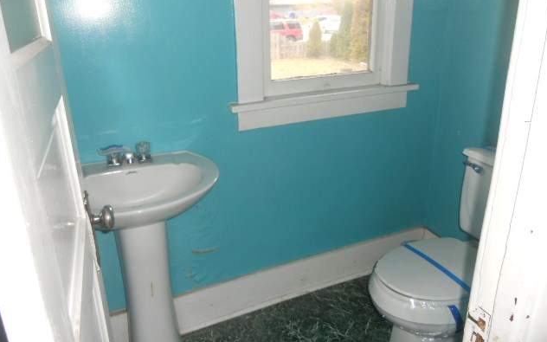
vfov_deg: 43.1
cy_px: 149
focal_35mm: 29
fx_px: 432
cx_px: 275
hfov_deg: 64.6
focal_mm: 4.9
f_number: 3.2
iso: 200
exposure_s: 1/25
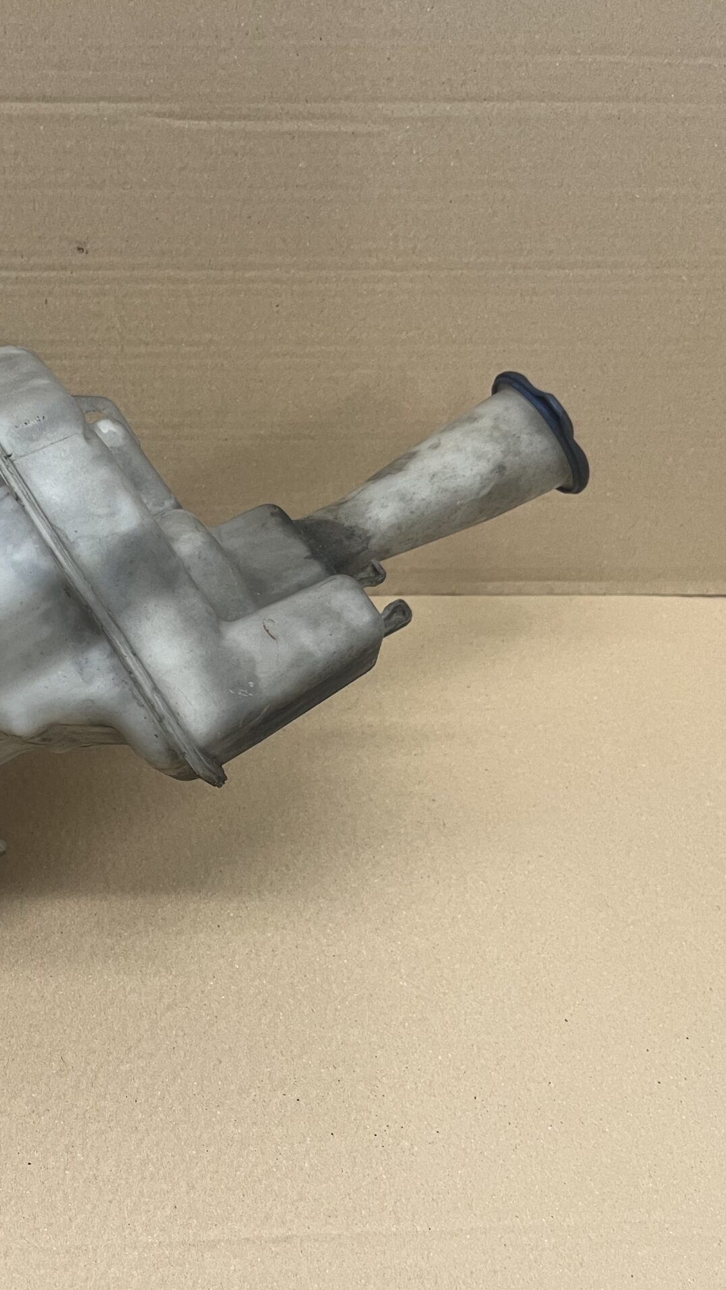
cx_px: 21
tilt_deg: -44.4
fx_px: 1301
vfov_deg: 52.8
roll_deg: -0.6
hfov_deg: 29.4
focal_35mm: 38
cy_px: 647
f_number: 1.6
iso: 100
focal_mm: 5.1
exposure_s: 1/50
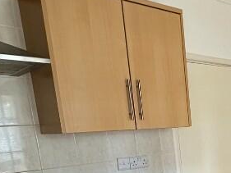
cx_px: 257
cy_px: 189
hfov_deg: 32.7
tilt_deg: -11.6
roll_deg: +2.5
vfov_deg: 26.4
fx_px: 340
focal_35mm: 51
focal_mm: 2.22
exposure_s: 1/99
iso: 250
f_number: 2.2
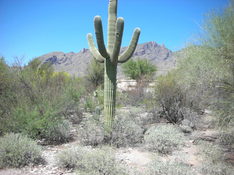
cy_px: 88
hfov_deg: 52.6
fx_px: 237
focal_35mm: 35
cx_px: 117
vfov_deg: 40.7
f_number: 8.5
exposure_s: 1/64.3
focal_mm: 5.8
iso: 50
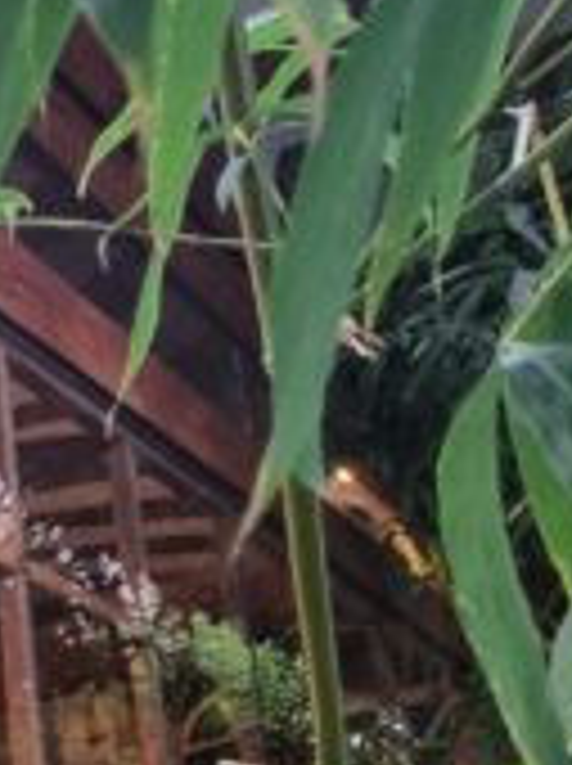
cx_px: -430
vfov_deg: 30.6
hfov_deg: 20.4
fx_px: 1171
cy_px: 922
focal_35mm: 53
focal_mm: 2.2
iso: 250
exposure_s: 1/60
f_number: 2.2
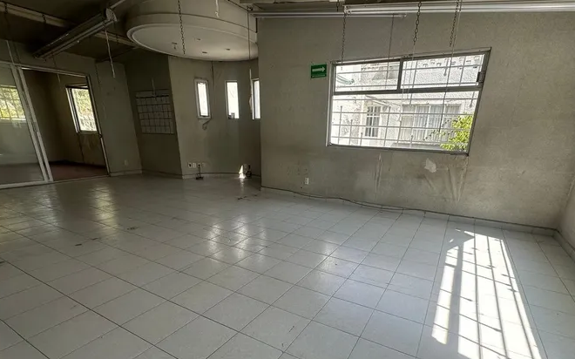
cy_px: 234
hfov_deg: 90.9
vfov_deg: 63.6
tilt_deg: -19.9
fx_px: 282
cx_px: 311
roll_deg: -1.5
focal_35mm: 18
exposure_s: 1/218
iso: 40
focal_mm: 2.22
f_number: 2.2
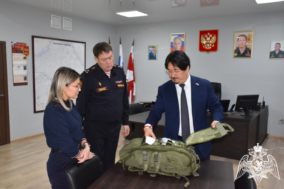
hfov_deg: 55.1
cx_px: 142
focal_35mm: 34
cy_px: 94
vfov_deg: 38.4
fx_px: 272
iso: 800
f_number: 4.5
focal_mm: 23
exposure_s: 1/80
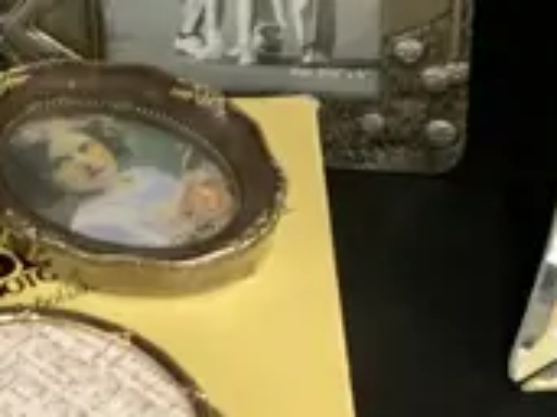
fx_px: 2508
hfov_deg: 12.6
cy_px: -91
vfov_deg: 9.4
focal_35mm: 156
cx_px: 143
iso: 160
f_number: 1.8
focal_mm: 4.25
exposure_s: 1/50
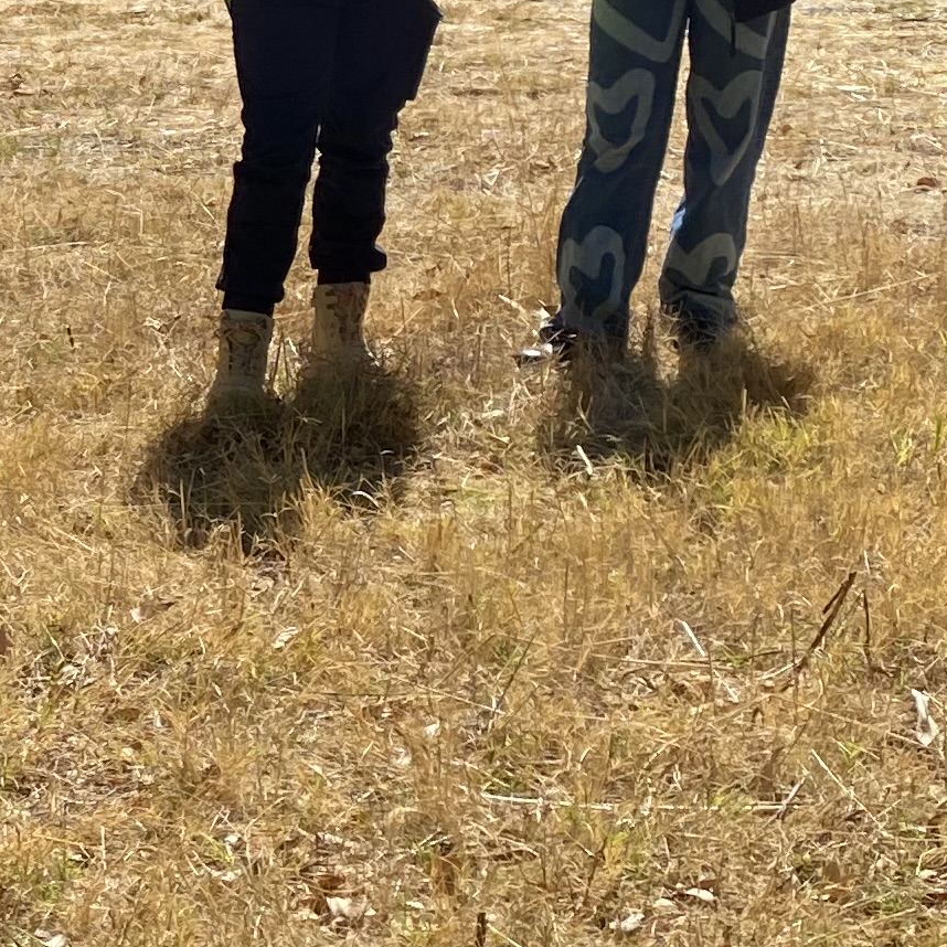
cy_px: 292
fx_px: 3343
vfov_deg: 16.1
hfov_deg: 15.3
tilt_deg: -9.6
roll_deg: +2.9
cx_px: -301
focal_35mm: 108
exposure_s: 1/2222
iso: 32
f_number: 1.8
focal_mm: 4.25
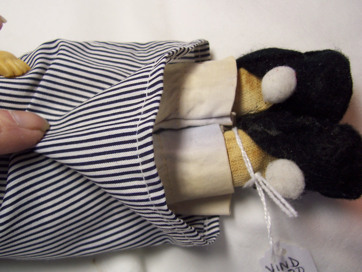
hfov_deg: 50.1
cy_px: 136
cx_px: 181
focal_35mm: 37
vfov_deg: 38.7
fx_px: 387
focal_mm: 5.6
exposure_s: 1/45
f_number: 2.8
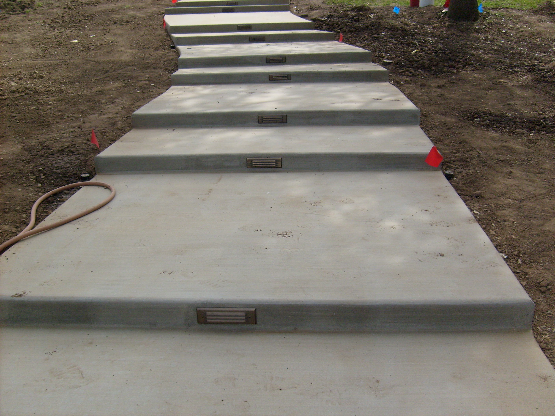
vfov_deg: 40.7
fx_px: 561
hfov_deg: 52.6
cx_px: 278
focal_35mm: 35
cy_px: 208
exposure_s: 1/250
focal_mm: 5.8
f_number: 7.1
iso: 80
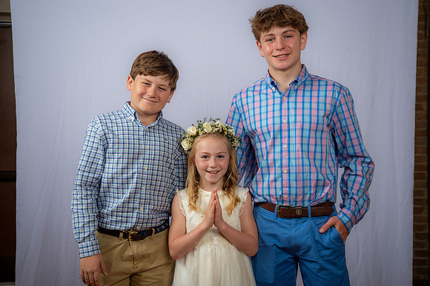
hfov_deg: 34.5
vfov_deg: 23.4
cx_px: 215
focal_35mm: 58
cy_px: 143
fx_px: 692
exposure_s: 1/160
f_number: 6.3
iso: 250
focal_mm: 58
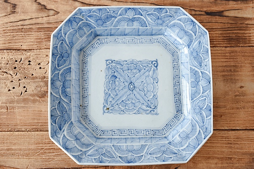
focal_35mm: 72
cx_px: 127
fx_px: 508
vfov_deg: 18.9
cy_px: 84
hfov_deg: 28.1
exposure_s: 1/2.5
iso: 200
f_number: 5.6
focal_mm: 48
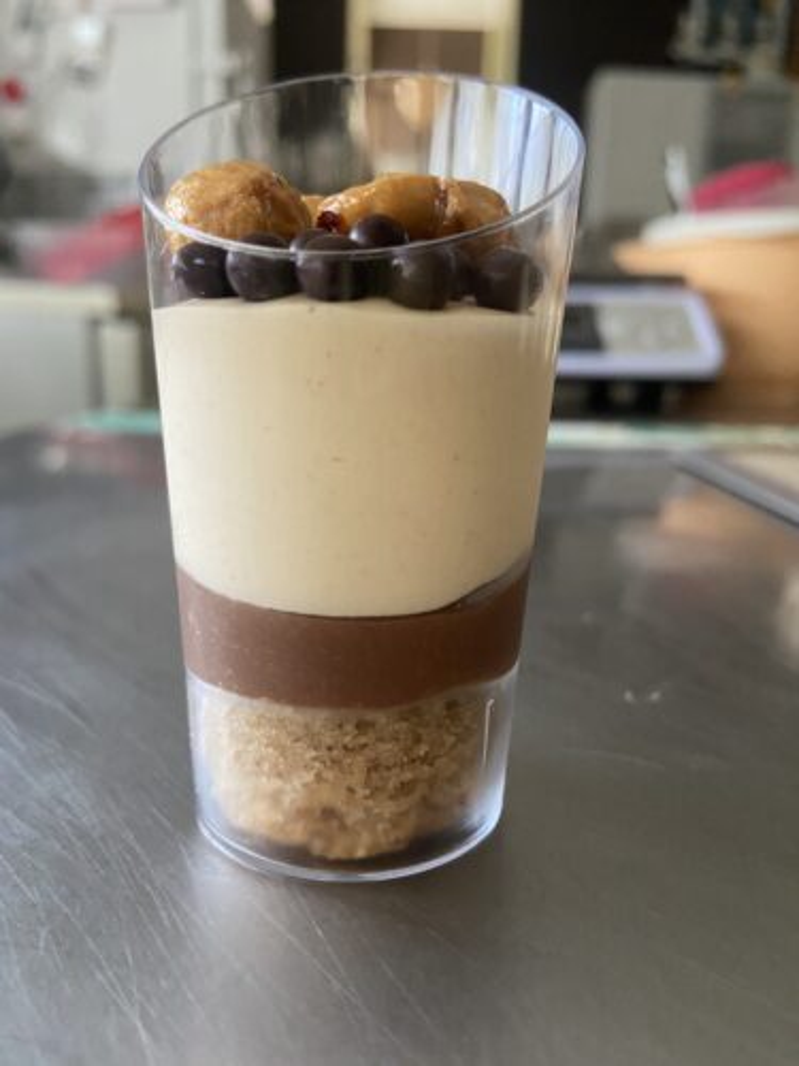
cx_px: 400
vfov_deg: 69.4
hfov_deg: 54.9
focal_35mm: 25
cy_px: 533
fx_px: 769
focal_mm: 4.25
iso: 400
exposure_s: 1/60
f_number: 1.8
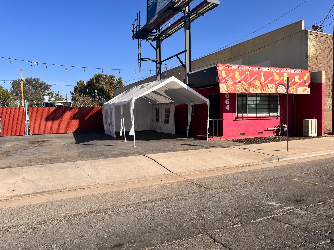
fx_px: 251
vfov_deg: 53.1
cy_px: 125
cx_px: 167
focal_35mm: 26
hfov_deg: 67.3
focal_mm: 5.1
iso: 50
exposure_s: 1/3311
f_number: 1.6
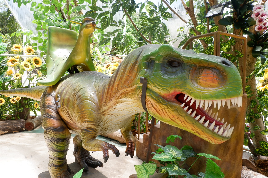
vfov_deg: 53.1
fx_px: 179
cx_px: 134
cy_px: 89
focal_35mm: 24
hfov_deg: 73.7
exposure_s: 1/140
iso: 200
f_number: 5.6
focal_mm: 16
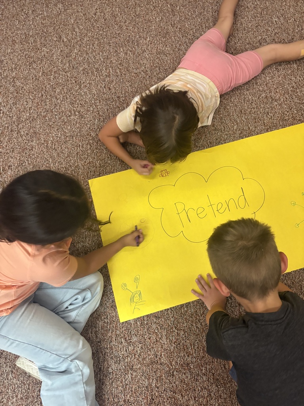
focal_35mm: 26
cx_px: 152
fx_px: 304
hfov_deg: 53.1
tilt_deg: -70.6
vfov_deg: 67.3
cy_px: 203
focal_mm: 5.96
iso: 500
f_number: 1.6
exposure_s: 1/59
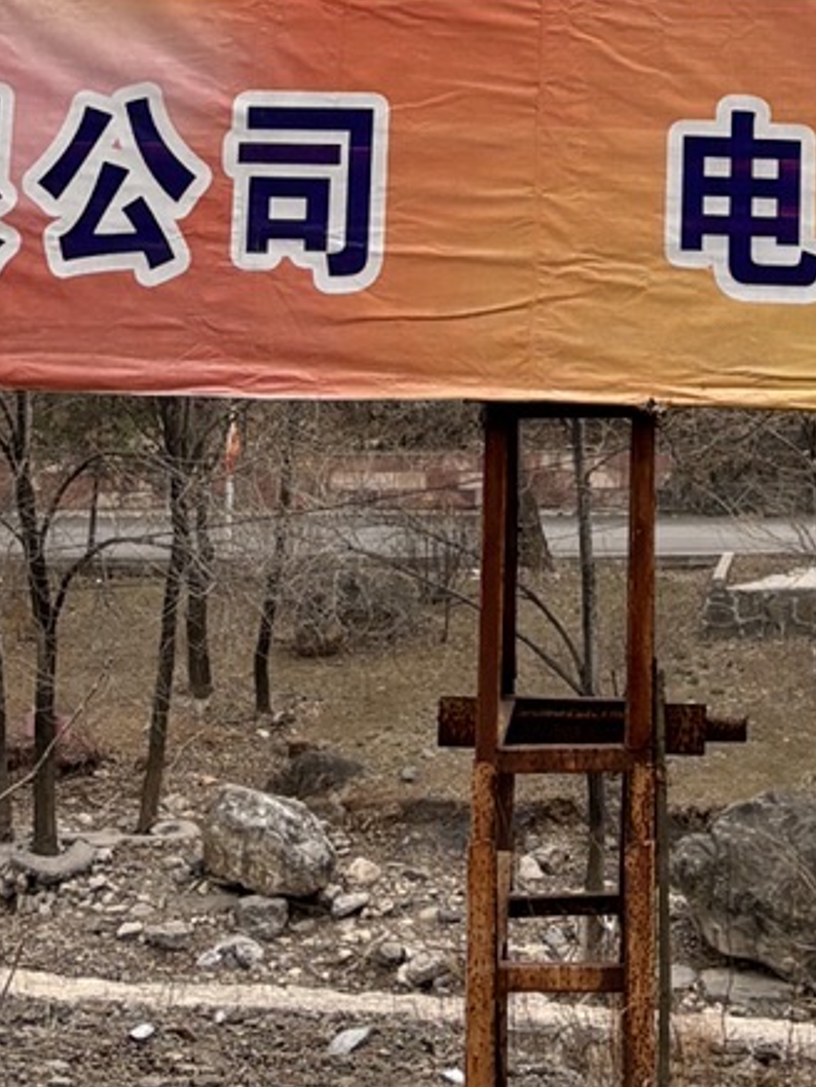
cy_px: -838
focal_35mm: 119
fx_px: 3738
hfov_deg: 12.4
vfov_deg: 14.6
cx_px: 667
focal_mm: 5.96
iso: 50
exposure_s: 1/150
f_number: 1.6
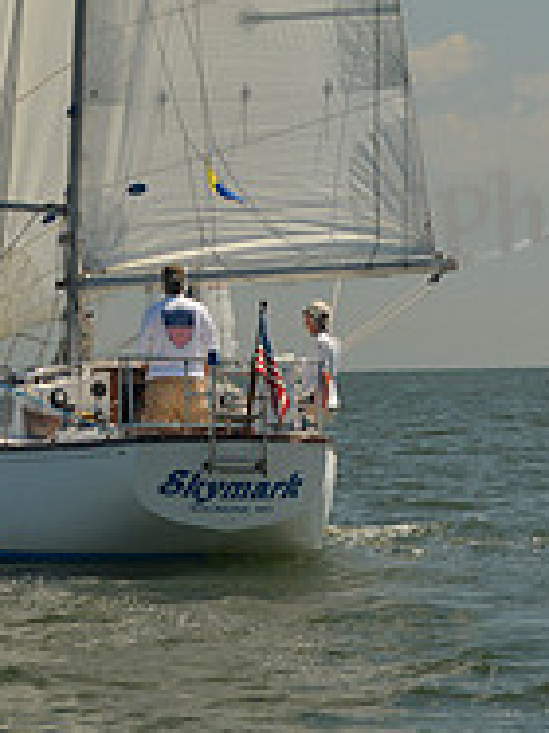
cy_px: -380
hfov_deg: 6.1
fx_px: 5187
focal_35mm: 245
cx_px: 233
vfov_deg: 7.9
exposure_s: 1/800
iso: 200
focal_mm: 82
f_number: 7.1
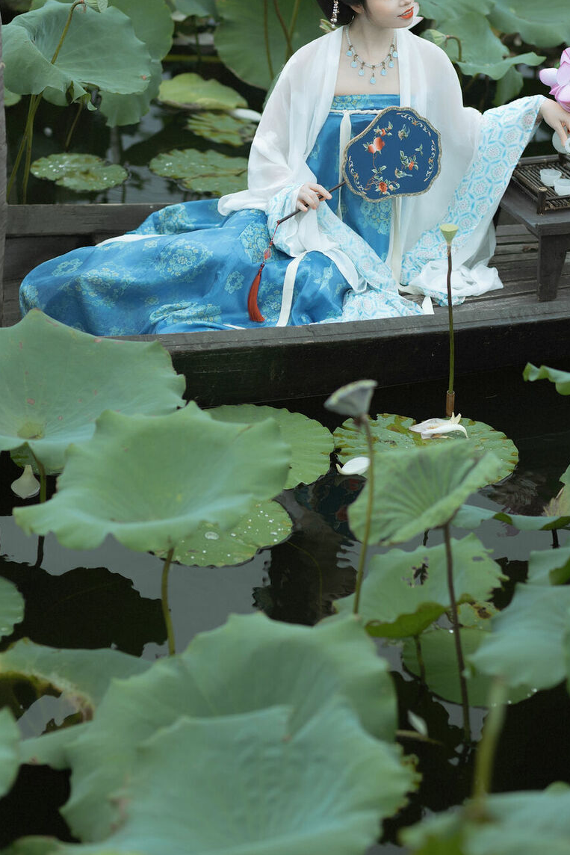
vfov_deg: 17.5
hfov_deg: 11.7
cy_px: 364
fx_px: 2778
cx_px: 284
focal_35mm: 117
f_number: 2
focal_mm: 85
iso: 100
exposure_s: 1/1250
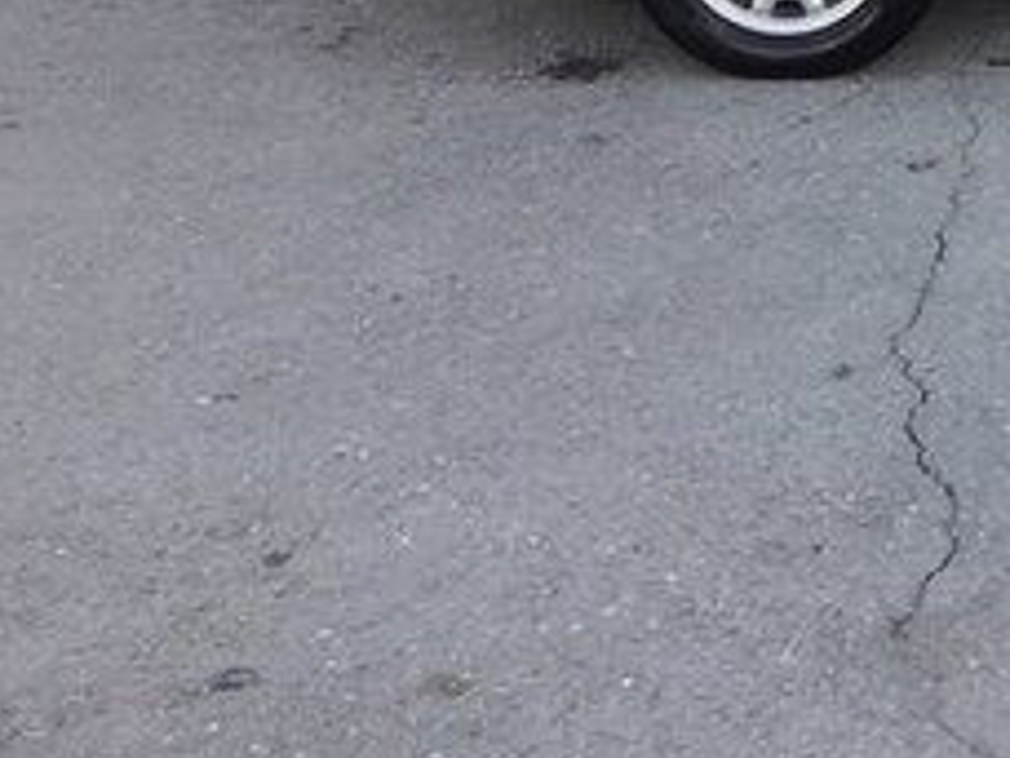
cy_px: -184
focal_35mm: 81
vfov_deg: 17.3
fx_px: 2363
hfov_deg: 21.6
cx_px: 1347
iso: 40
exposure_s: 1/144
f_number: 1.9
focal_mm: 3.7
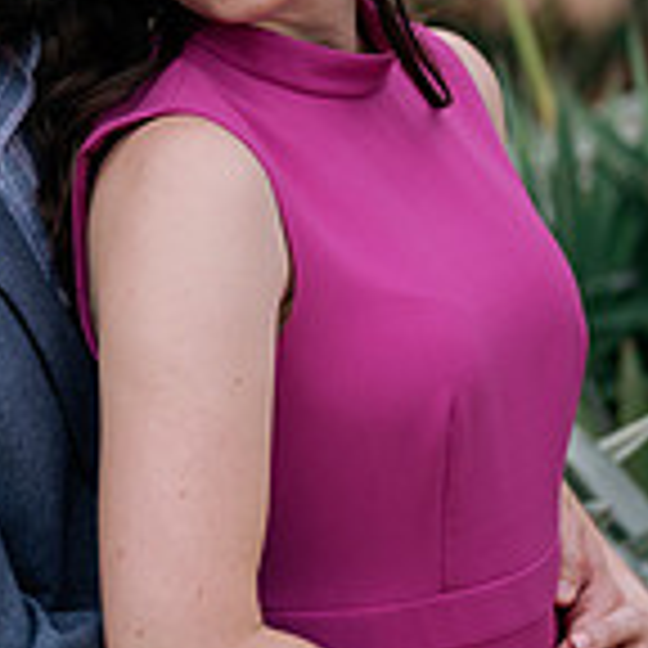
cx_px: 101
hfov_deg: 13.0
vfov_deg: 13.1
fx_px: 2817
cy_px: 220
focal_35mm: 133
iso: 80
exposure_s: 1/400
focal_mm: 50
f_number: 2
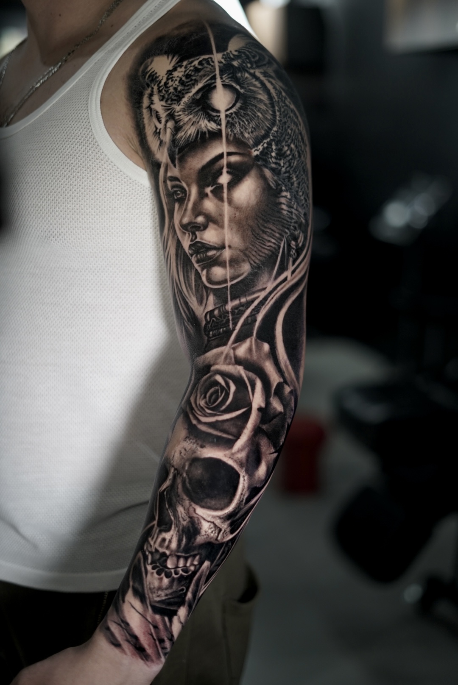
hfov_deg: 27.0
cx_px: 229
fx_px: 952
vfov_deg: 39.6
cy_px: 342
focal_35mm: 50
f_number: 2
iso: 800
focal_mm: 50
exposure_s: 1/100
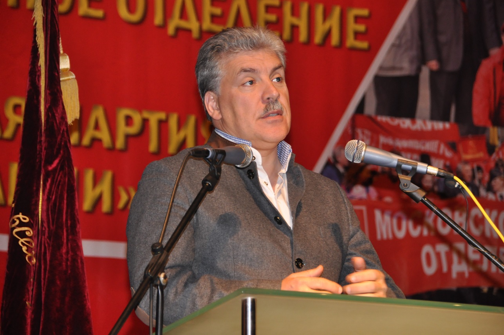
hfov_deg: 10.6
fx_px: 2727
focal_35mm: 195
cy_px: 168
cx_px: 252
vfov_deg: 7.0
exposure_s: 1/60
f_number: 5.6
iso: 800
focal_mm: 130
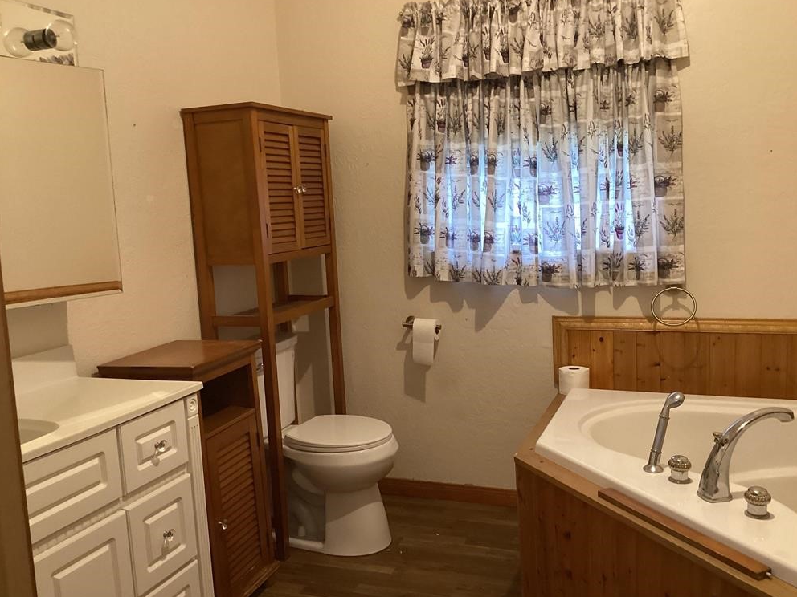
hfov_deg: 56.8
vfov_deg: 44.2
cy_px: 298
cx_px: 407
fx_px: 737
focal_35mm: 32
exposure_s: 1/40
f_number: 2.4
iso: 320
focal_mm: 3.3
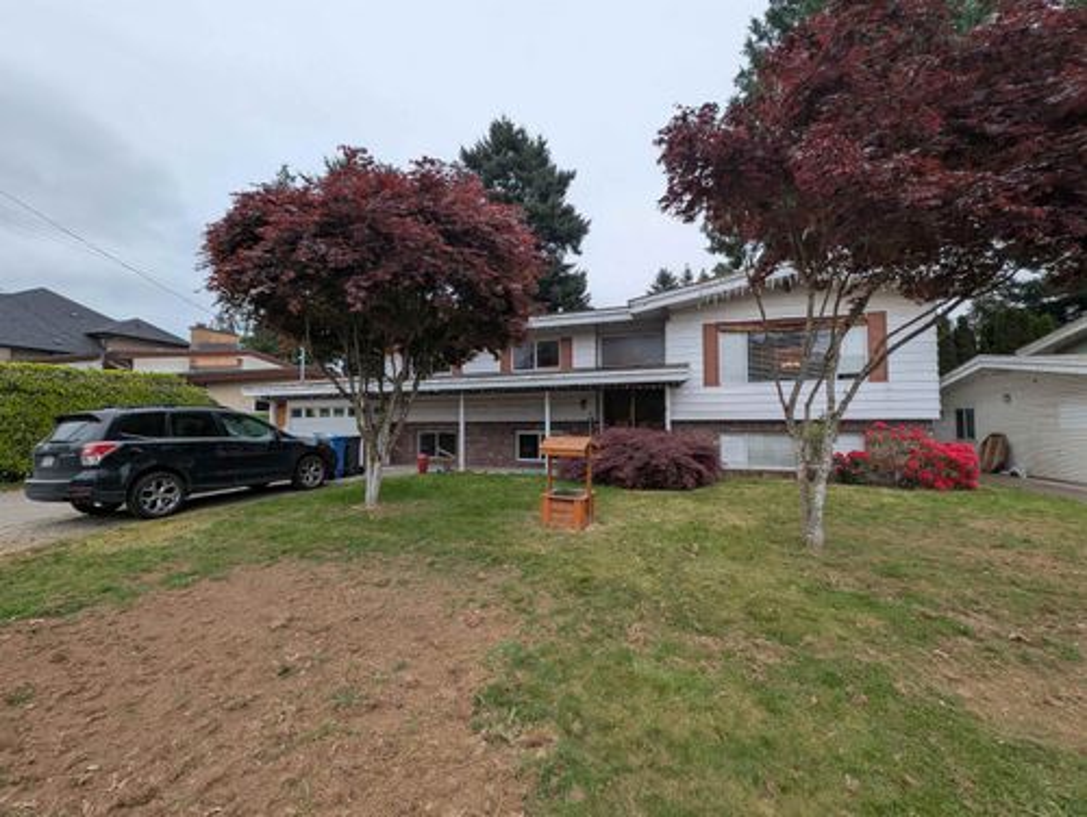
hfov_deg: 106.1
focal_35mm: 13
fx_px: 409
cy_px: 408
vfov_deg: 90.0
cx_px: 544
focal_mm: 1.95
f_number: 2.2
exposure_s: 1/521
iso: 48
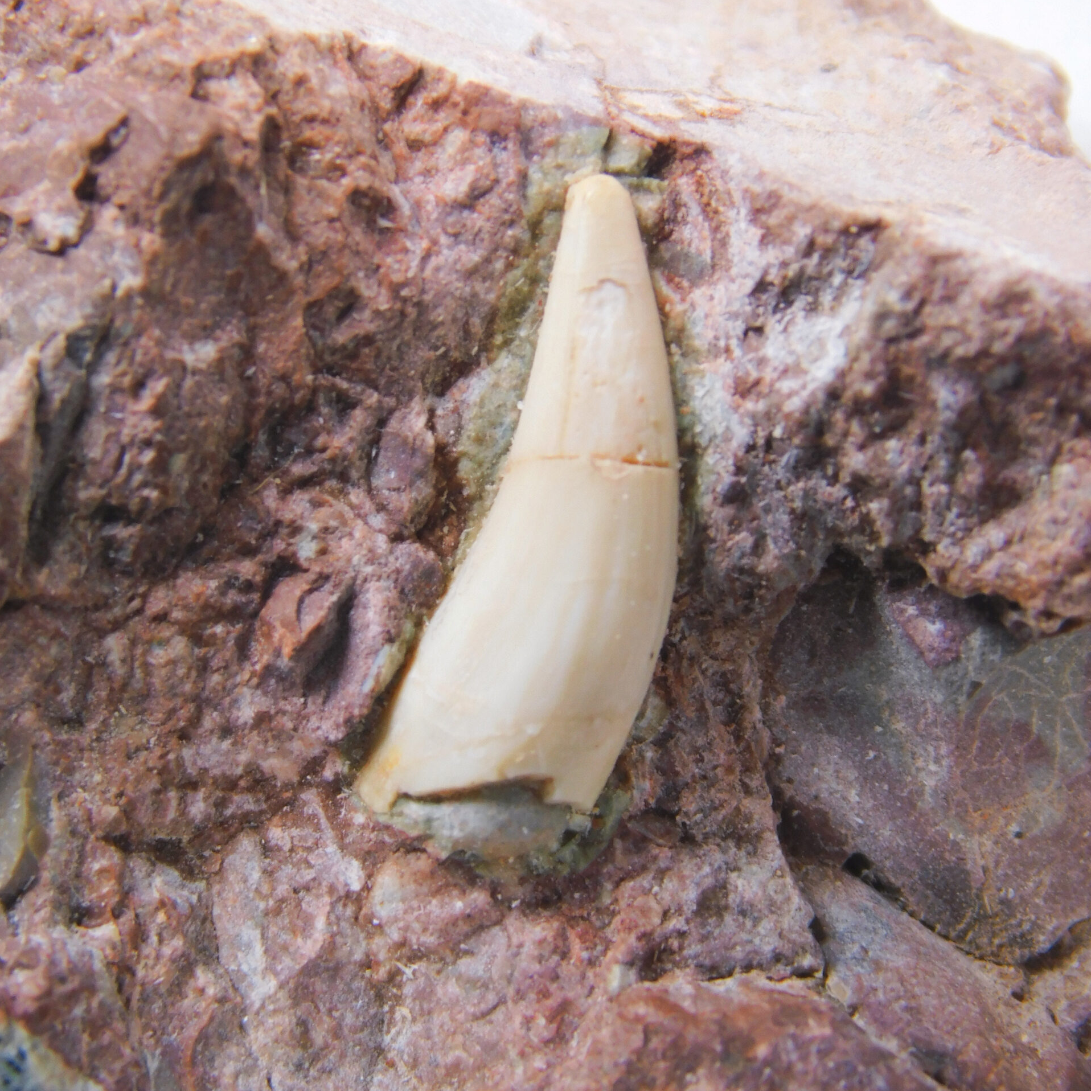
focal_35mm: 274
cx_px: 546
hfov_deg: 6.4
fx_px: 9770
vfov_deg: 6.4
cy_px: 522
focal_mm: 41.3
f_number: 5.6
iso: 125
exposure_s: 1/60
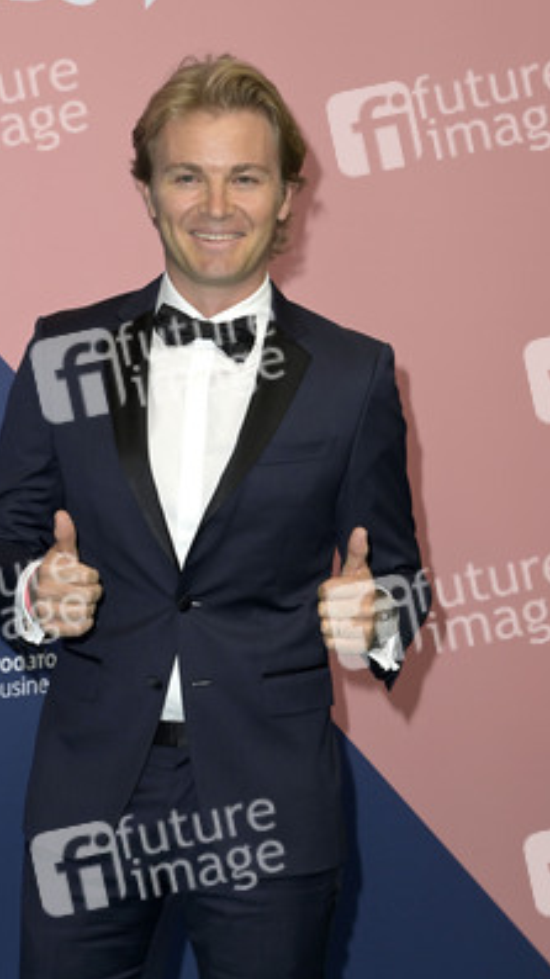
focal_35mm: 97
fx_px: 2518
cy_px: 488
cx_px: 229
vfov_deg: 22.0
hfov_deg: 12.5
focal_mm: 92
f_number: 6.3
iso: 800
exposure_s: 1/250
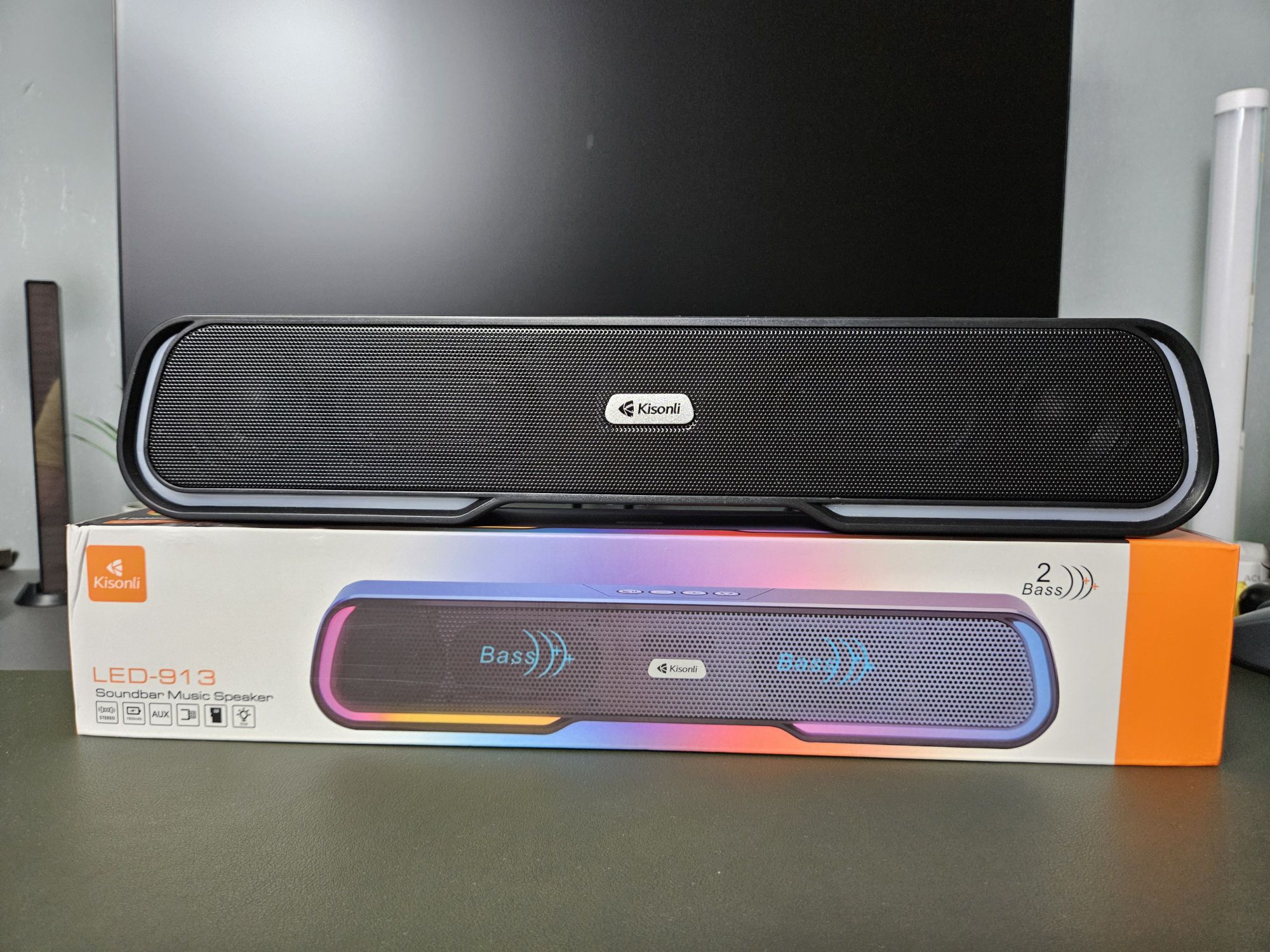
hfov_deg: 73.9
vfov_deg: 58.9
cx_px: 635
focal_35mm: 23
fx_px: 844
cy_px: 476
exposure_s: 1/100
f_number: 1.8
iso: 500
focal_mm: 5.4
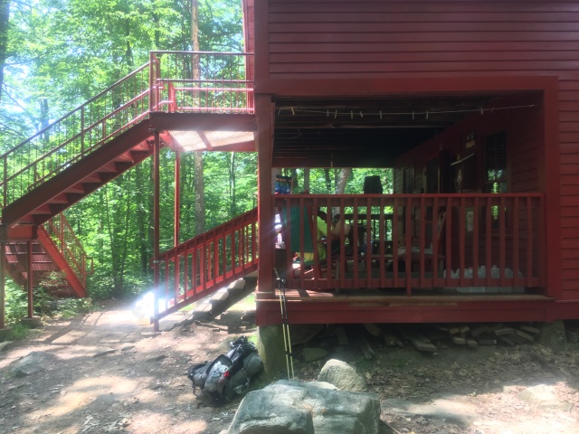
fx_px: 485
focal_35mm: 29
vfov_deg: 48.2
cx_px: 290
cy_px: 217
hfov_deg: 61.7
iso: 25
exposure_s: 1/40
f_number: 2.2
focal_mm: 4.15
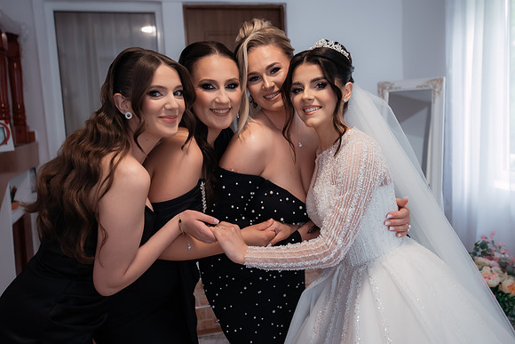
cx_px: 291
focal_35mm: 35
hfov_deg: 53.8
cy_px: 157
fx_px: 506
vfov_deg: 37.5
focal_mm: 30
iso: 1600
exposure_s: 1/250
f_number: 2.8
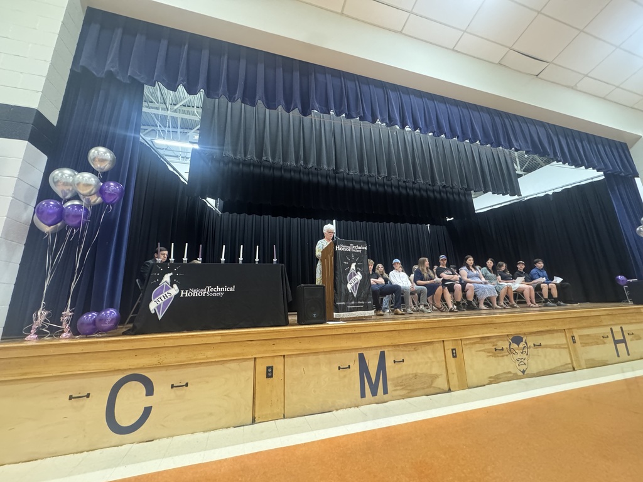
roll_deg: +1.6
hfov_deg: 102.1
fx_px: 260
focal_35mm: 14
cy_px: 241
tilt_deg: +14.0
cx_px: 322
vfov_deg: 85.7
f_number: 2.2
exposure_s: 1/60
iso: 1250
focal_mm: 2.22
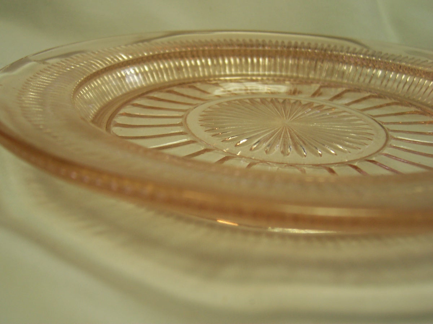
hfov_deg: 50.1
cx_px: 216
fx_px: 463
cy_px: 162
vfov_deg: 38.7
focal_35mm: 37
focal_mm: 5.6
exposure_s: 1/90
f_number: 2.8
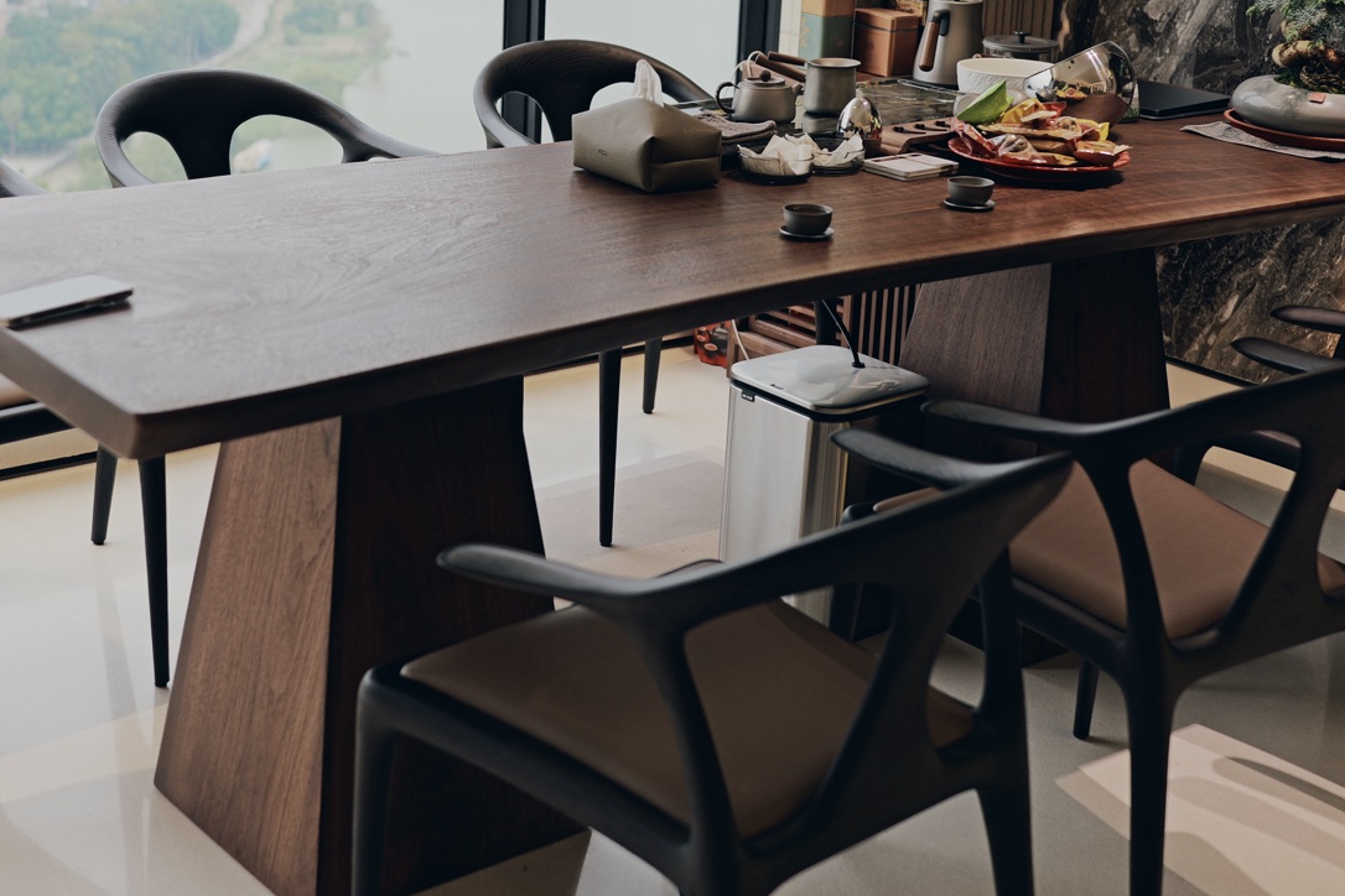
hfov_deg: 34.5
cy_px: 222
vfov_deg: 23.1
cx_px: 648
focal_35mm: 58
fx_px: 2167
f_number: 2.8
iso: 100
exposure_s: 1/80
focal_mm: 35
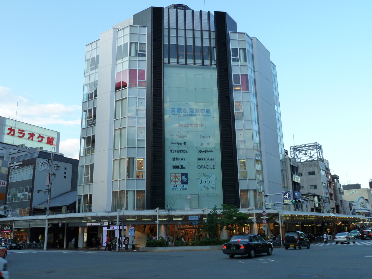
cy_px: 140
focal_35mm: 32
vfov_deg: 44.2
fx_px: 344
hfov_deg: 56.8
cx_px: 186
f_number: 4
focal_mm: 5.3
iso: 125
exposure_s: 1/100
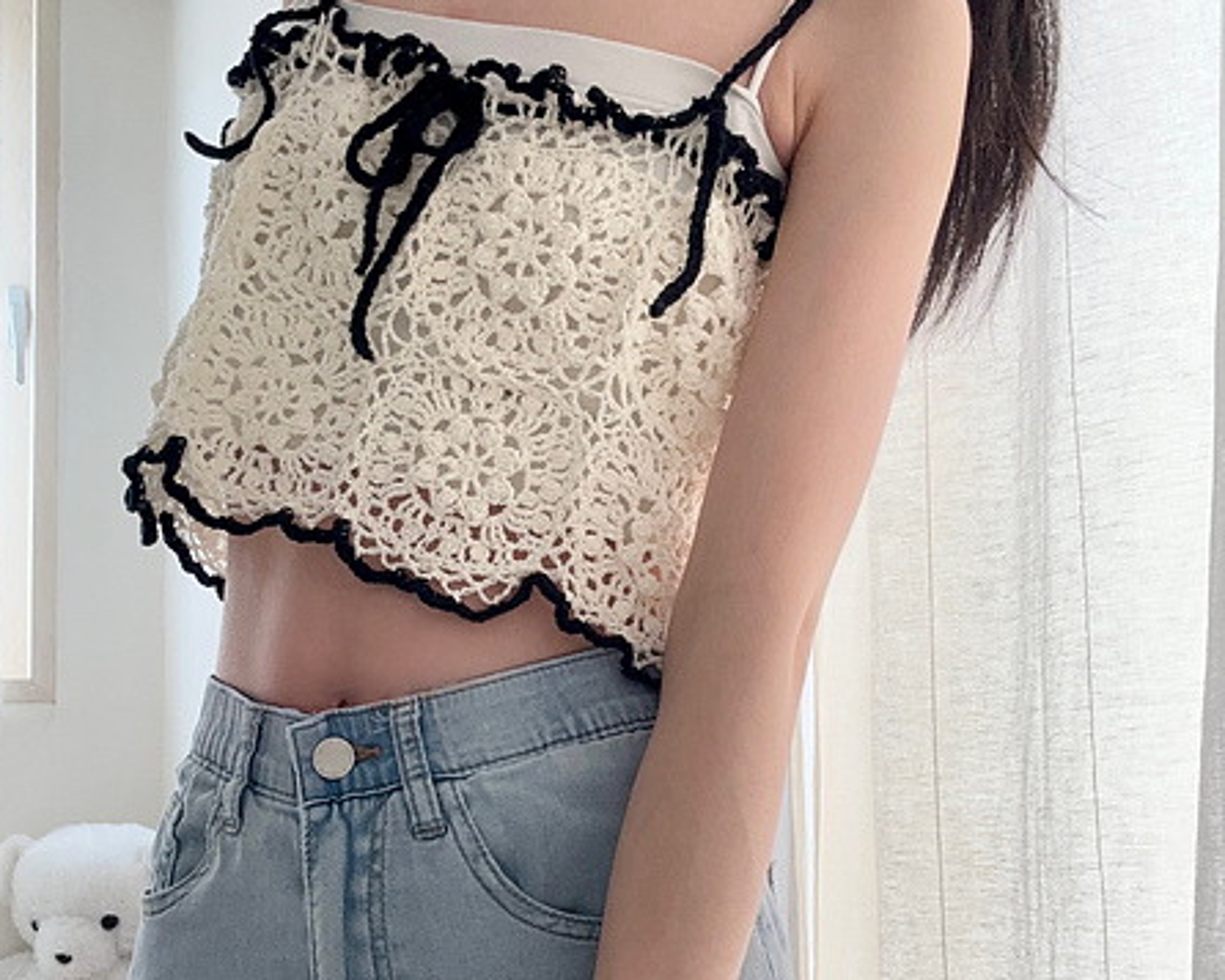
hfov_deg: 43.8
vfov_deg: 35.4
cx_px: 574
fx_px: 1523
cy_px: 634
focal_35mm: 42
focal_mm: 2.69
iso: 40
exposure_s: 1/121
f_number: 1.9
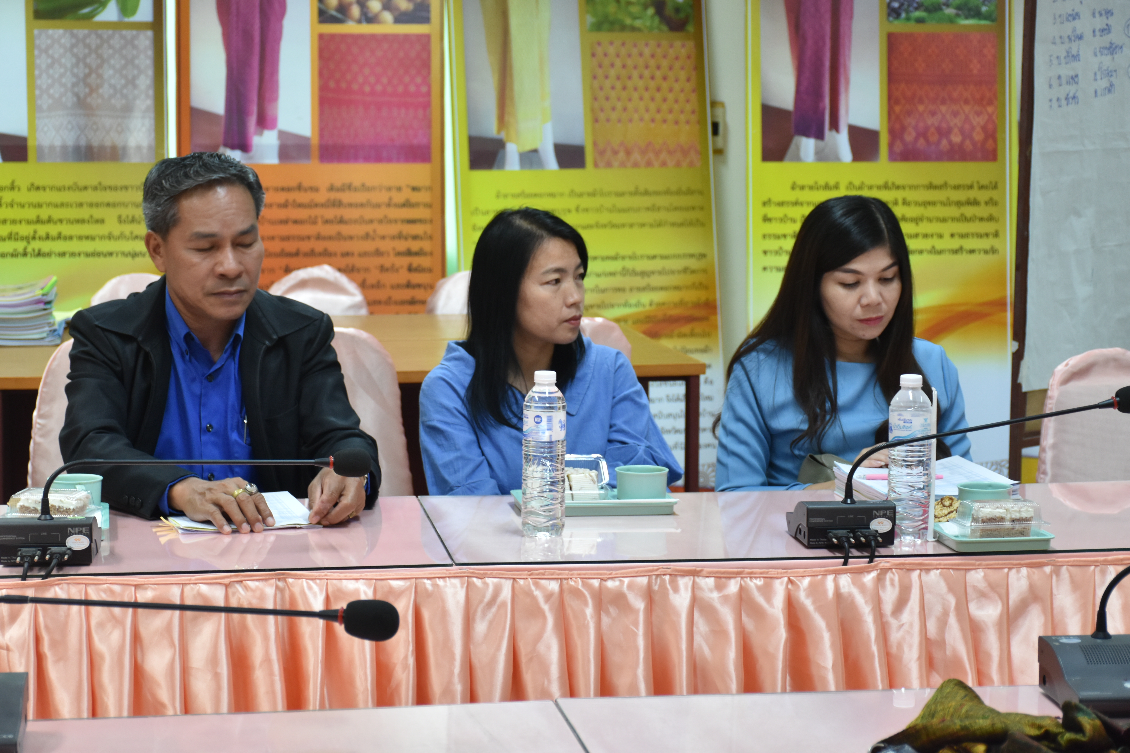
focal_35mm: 78
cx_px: 565
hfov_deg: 26.0
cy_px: 376
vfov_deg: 17.5
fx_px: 2448
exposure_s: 1/50
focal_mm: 52
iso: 800
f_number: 4.8
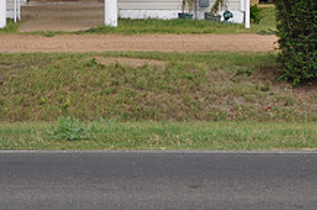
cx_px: 206
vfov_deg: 9.9
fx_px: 1196
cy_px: -50
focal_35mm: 136
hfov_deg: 15.1
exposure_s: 1/200
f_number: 7.1
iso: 200
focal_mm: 34
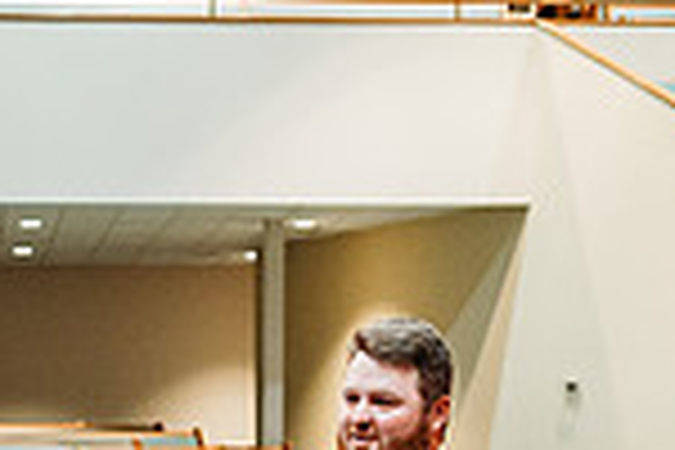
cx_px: 140
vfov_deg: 13.3
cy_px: 799
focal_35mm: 93
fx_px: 1744
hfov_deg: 21.6
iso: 2500
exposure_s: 1/100
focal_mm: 24
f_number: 1.8
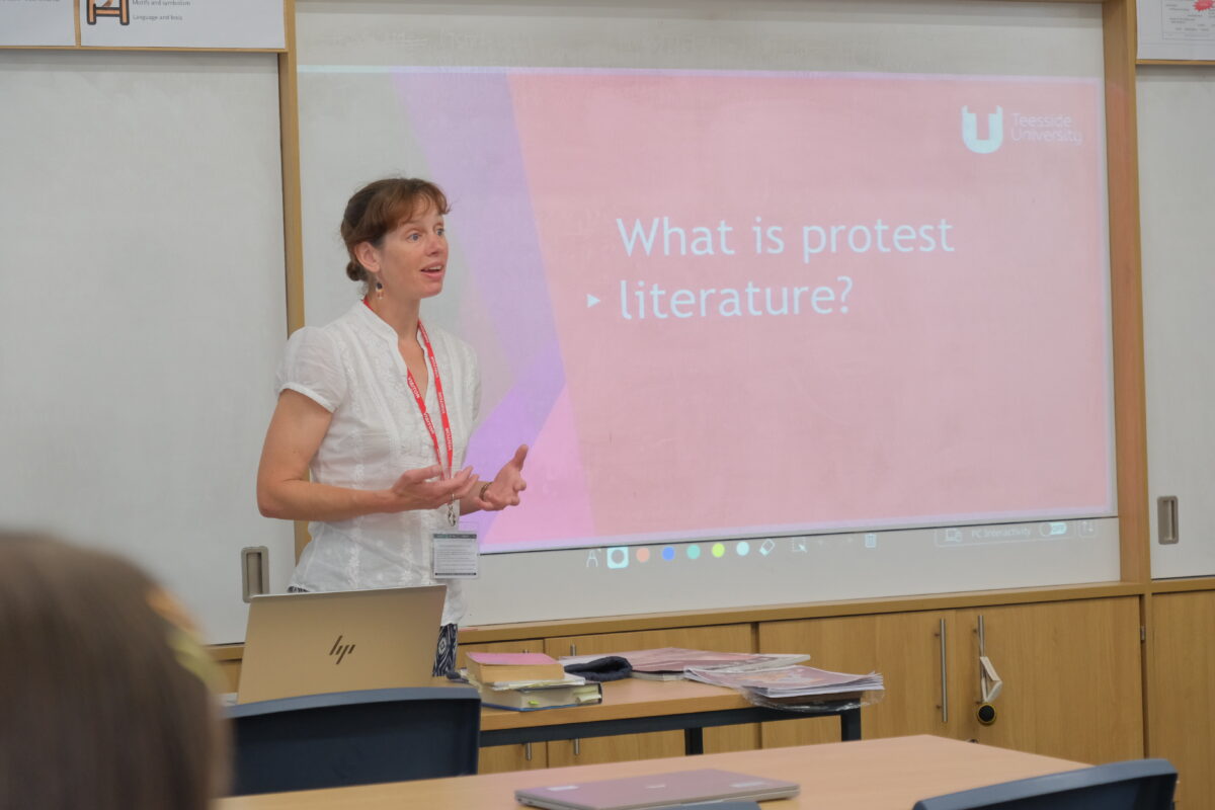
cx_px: 608
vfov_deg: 15.5
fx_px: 2970
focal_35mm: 88
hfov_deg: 23.1
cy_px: 405
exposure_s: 1/170
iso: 2000
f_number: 5
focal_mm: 58.9
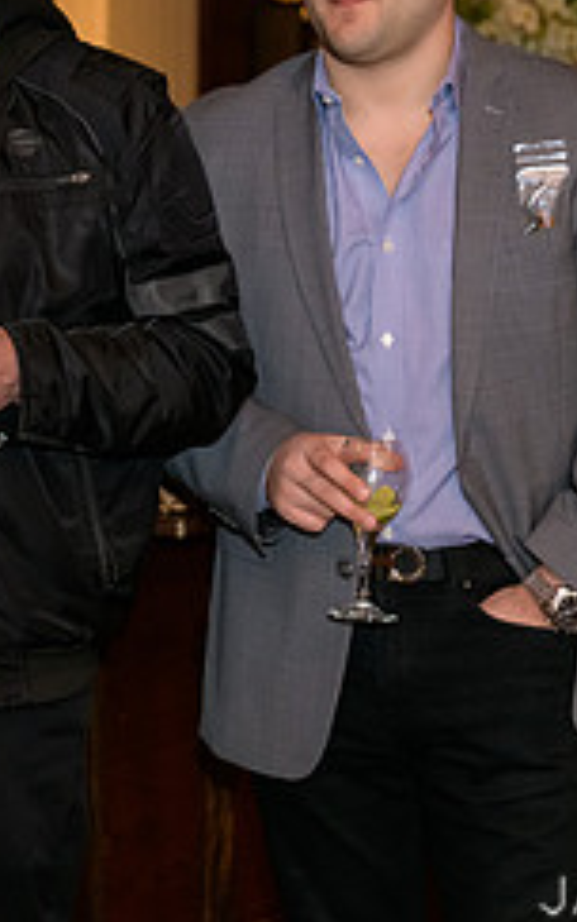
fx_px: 3420
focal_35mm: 136
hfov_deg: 9.5
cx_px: -197
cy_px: 264
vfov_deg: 15.3
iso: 1600
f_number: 3.2
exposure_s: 1/100
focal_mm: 56
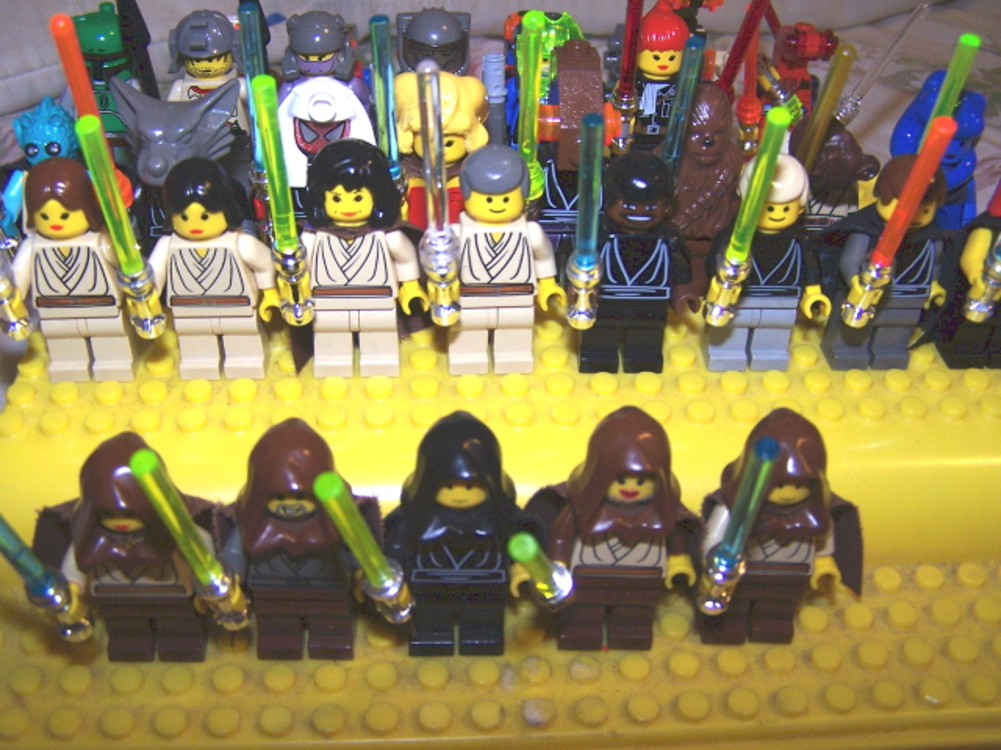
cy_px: 375
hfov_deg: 49.0
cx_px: 500
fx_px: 1099
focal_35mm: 38
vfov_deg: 37.7
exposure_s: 1/60
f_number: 2.8
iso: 140
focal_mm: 6.3
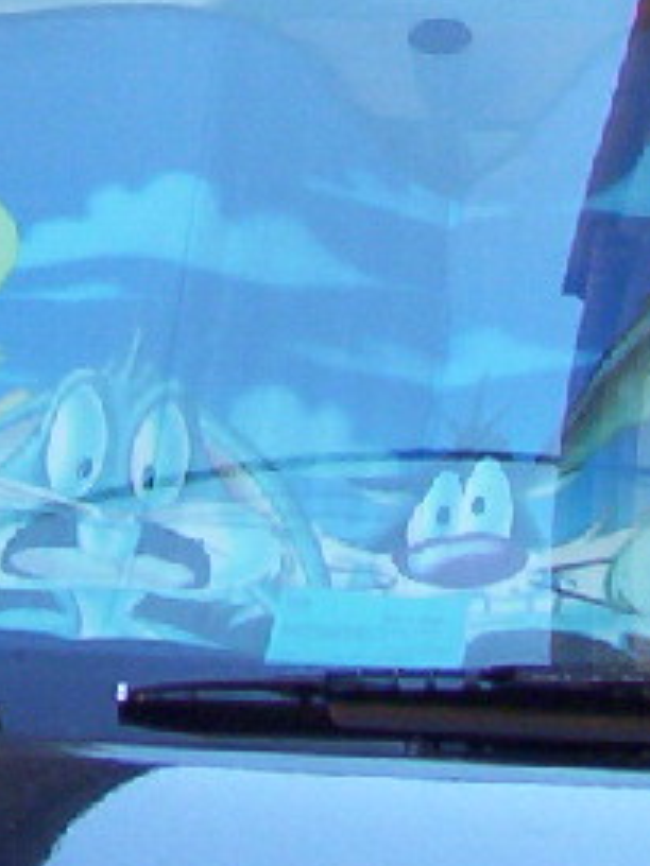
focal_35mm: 222
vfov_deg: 8.4
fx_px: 5558
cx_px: 73
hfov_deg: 6.7
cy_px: -997
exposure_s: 1/161
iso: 100
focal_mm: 7.88
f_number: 3.16
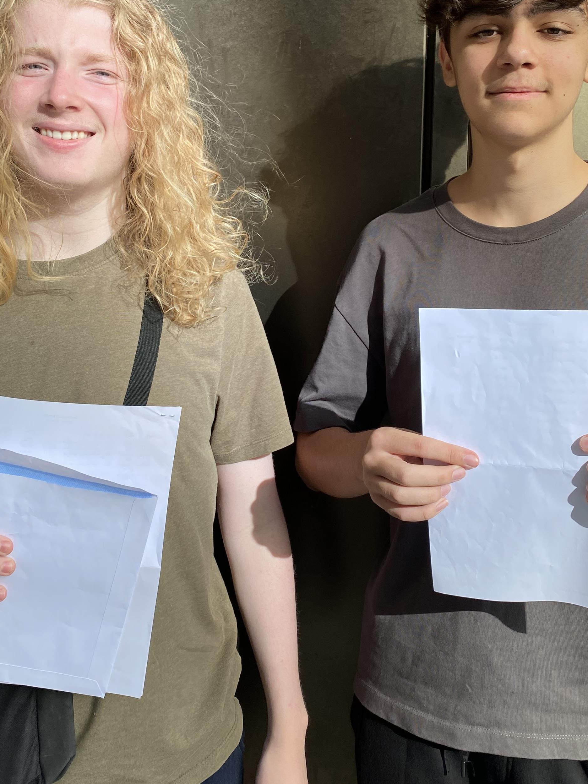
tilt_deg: -7.1
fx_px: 951
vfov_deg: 44.4
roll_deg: +0.1
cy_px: 286
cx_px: 308
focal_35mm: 42
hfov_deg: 34.3
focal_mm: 4.25
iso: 32
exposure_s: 1/822
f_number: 1.8
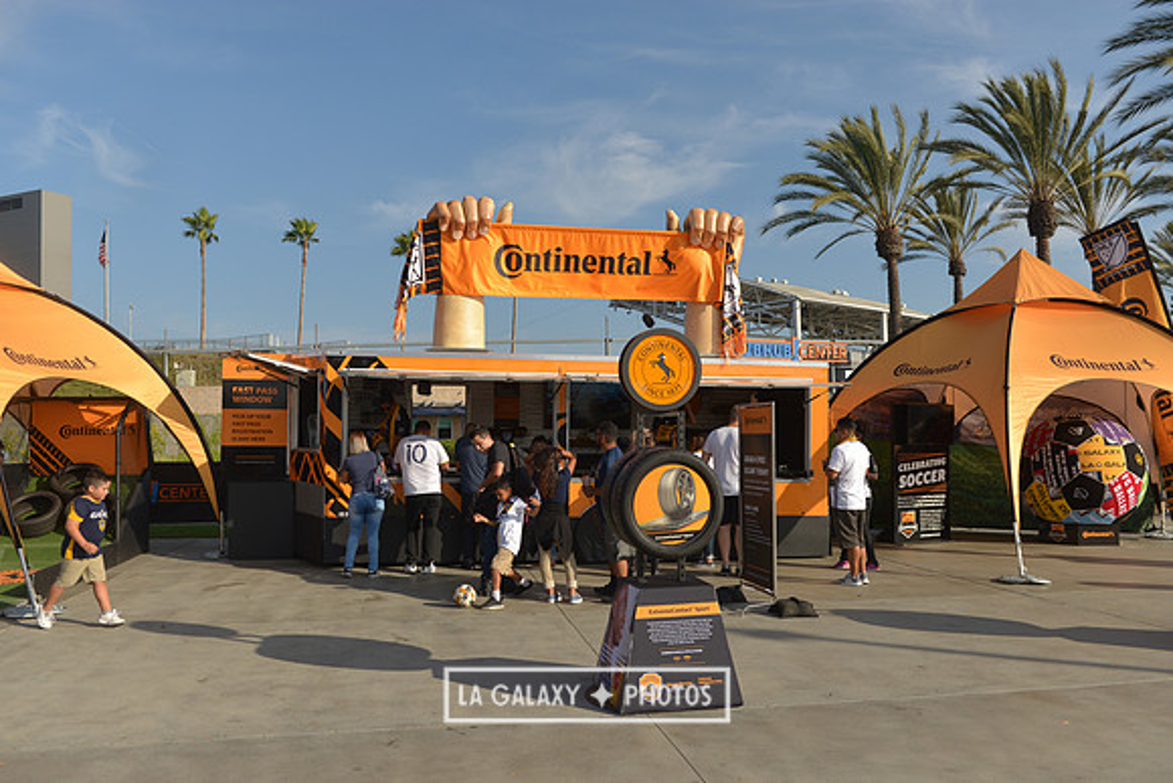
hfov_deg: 63.6
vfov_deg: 45.0
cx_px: 586
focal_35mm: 29
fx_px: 945
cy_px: 392
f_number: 4.5
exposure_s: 1/2500
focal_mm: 29
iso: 200
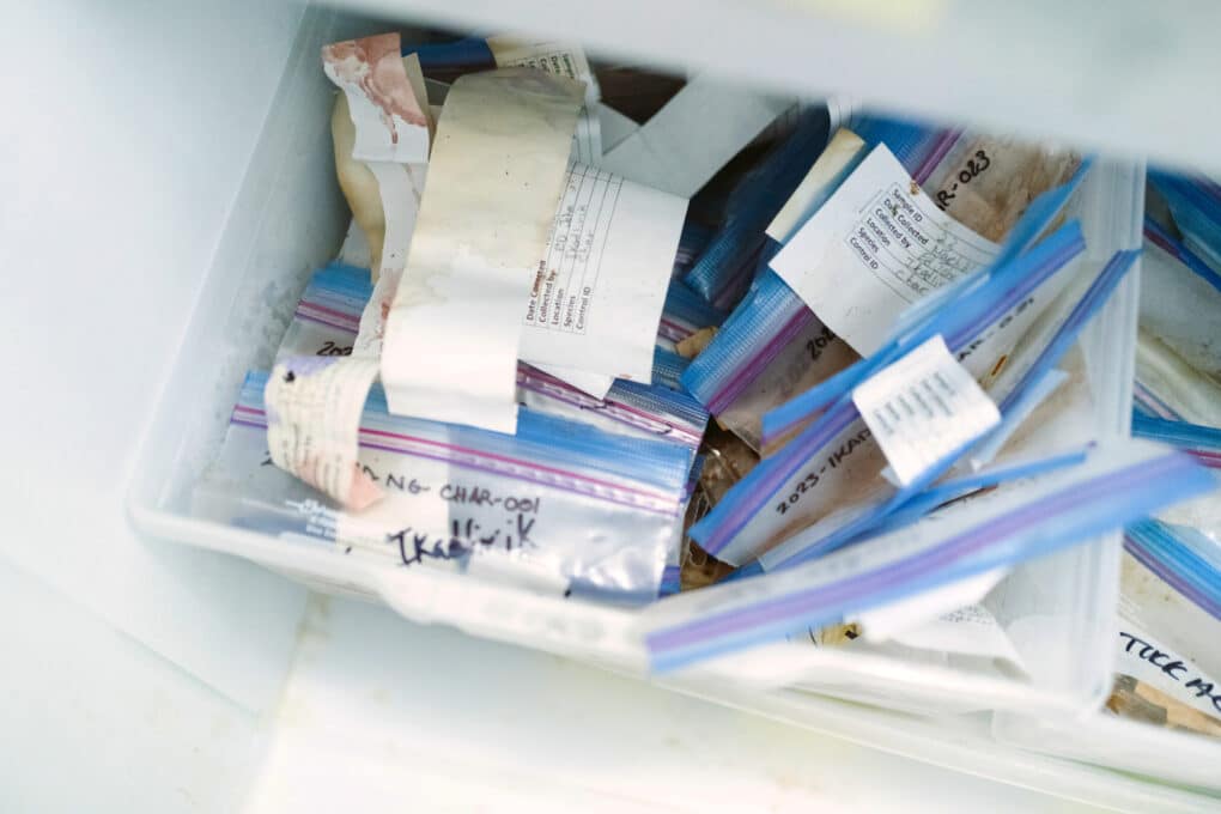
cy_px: 407
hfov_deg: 54.4
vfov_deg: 37.9
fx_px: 1187
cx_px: 610
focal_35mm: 35
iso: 12800
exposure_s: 1/160
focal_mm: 35
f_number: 1.8
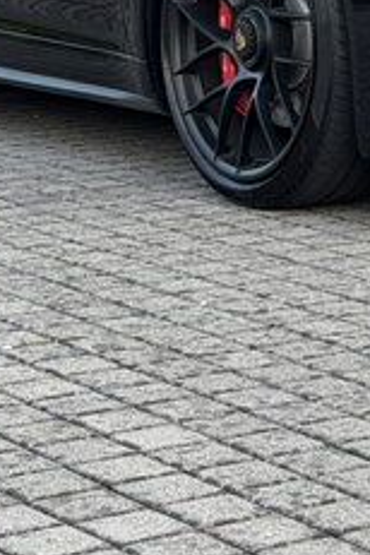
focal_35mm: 166
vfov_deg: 12.1
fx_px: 2559
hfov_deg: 8.2
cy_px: -115
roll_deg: -0.2
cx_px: 430
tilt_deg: -1.4
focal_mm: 6.76
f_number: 1.78
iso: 80
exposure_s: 1/349
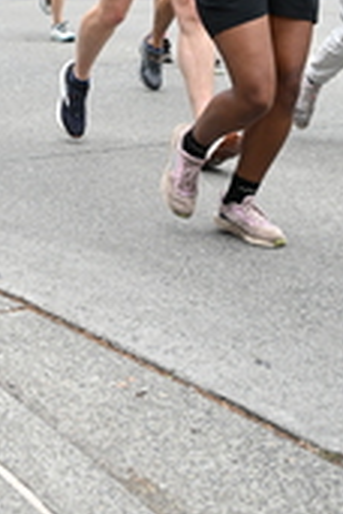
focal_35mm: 106
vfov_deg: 18.2
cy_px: -126
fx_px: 1515
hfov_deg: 12.8
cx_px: 14
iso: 1600
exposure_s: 1/800
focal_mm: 33
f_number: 4
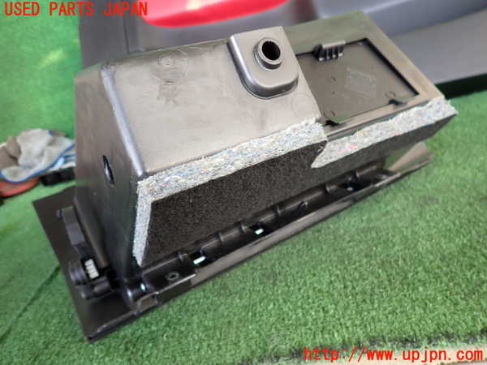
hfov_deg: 69.4
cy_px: 182
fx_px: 352
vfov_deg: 54.9
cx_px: 244
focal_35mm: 25
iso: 125
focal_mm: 4.5
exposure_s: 1/60
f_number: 2
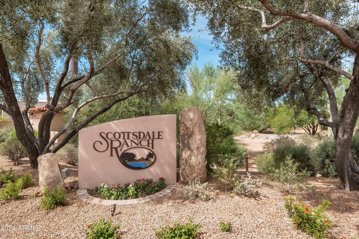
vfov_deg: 70.5
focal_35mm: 17
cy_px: 120
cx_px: 180
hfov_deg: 93.3
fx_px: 170
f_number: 10
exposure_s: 1/400
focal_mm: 17
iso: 400
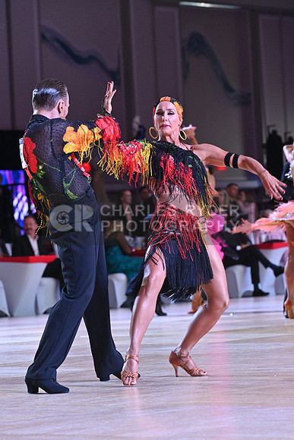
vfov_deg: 12.1
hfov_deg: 8.1
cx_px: 147
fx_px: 2081
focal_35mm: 170
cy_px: 220
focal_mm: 170
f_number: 6.3
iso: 4000
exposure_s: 1/400
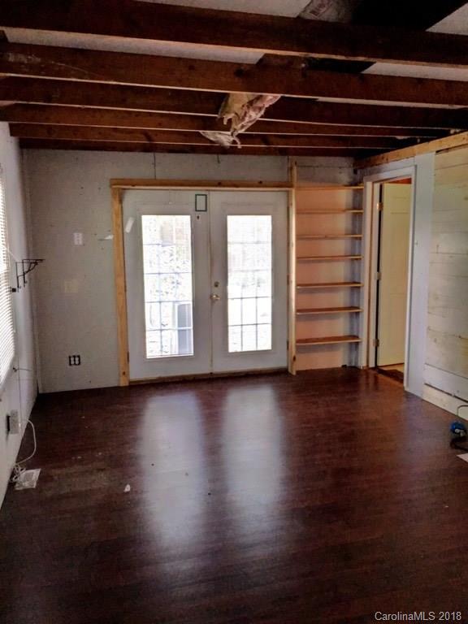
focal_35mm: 29
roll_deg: -0.3
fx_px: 523
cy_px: 312
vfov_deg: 61.7
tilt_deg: -8.2
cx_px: 234
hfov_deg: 48.2
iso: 200
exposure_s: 1/24
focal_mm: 4.15
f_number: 2.2
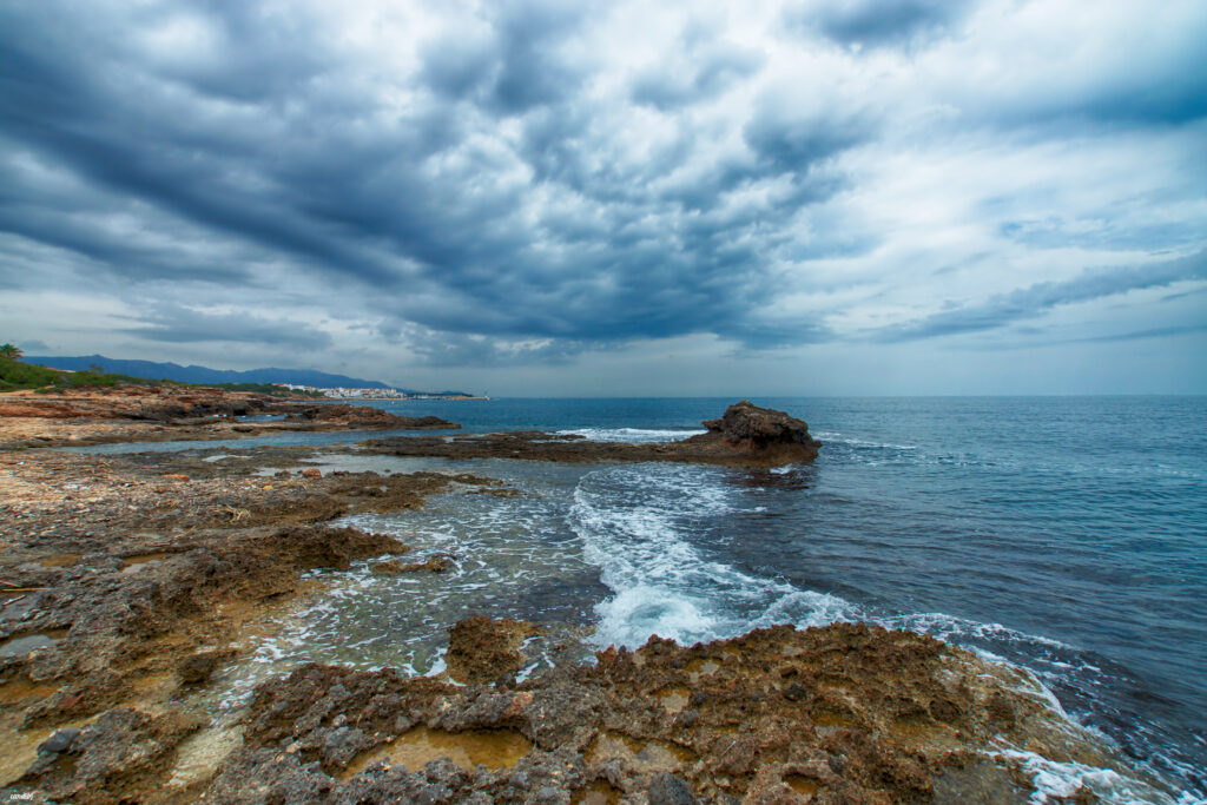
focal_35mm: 16
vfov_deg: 72.1
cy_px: 402
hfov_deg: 95.0
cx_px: 604
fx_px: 553
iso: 100
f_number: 9
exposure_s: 1/320
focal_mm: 11
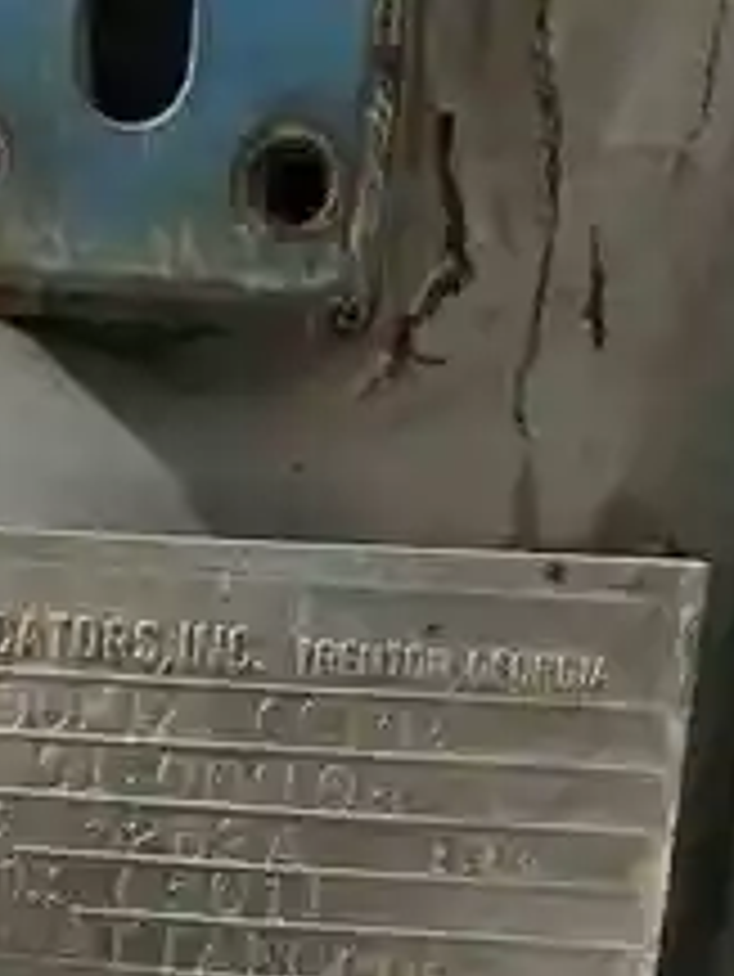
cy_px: 891
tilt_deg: -15.7
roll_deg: -4.4
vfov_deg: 36.9
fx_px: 1356
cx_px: 149
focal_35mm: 48
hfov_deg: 29.6
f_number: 1.6
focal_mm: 5.1
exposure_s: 1/30
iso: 1000
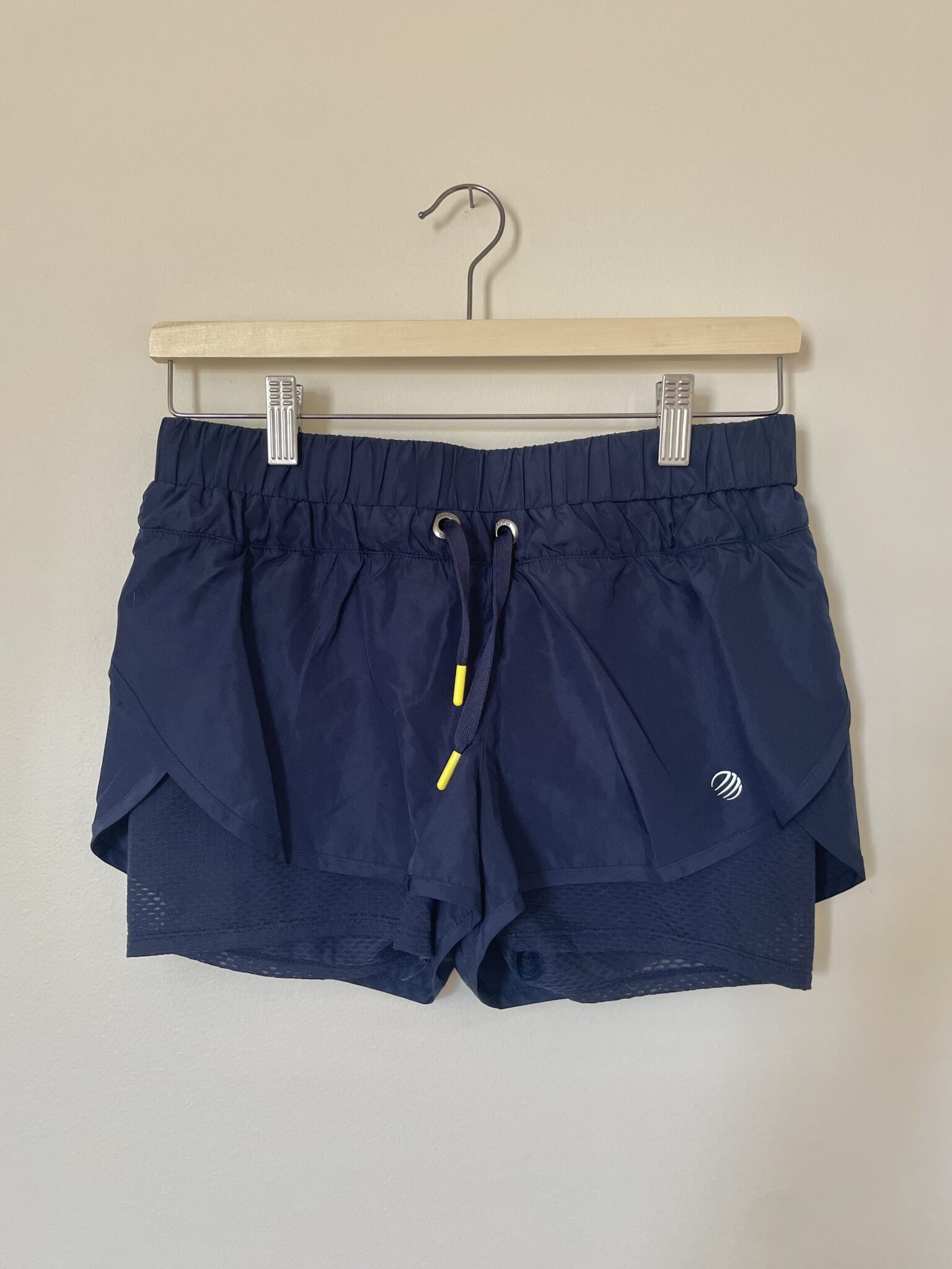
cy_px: 634
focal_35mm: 26
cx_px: 476
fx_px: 953
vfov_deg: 67.3
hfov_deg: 53.1
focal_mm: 4.2
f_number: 1.6
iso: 125
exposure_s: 1/121
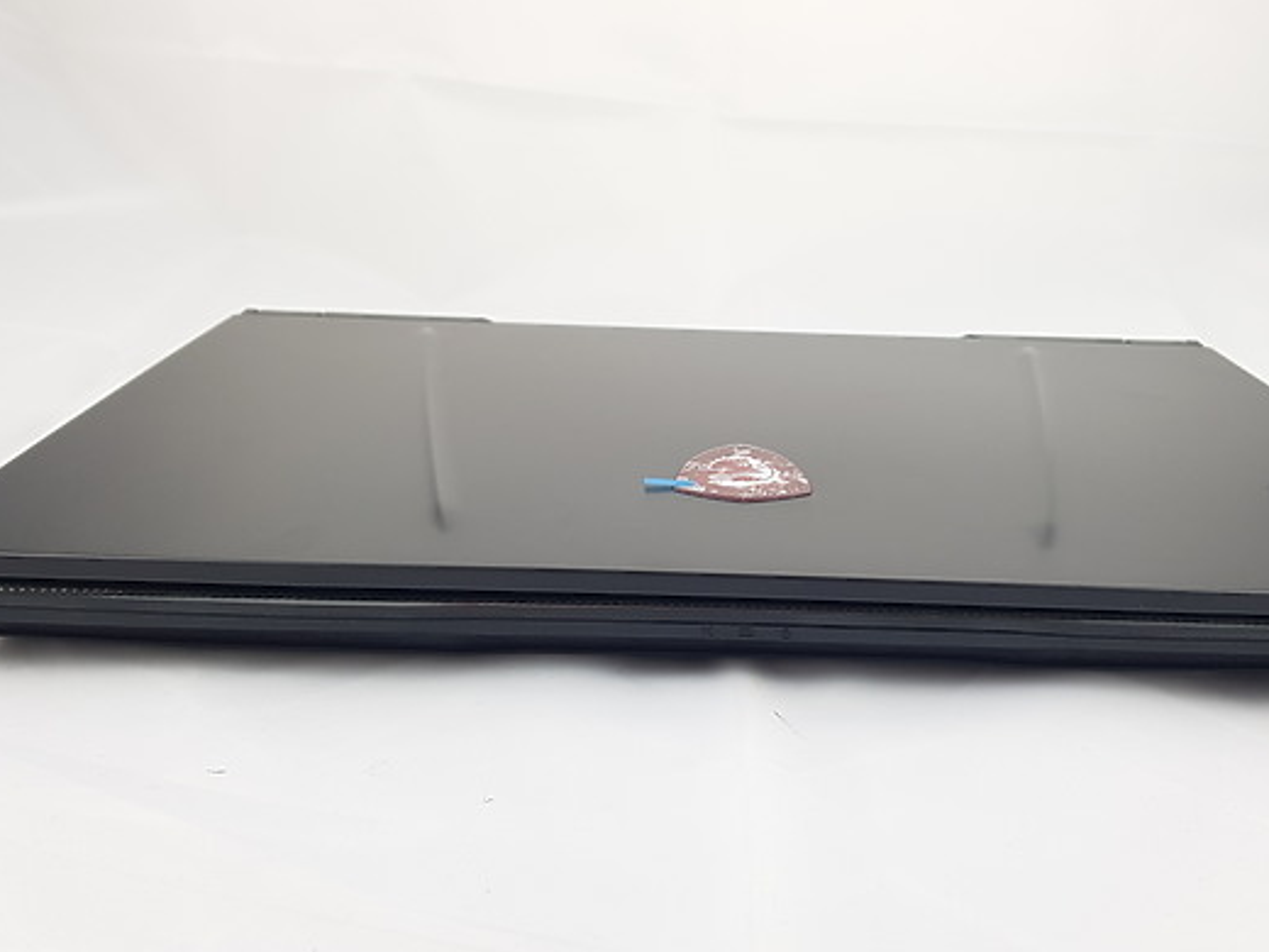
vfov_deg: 39.6
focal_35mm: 36
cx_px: 730
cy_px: 498
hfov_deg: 51.2
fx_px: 1320
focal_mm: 4.3
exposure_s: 1/120
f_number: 1.7
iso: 64
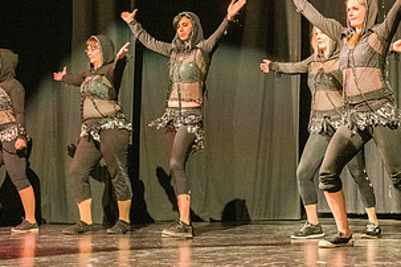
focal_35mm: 99
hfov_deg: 20.5
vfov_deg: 13.8
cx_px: 289
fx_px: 1103
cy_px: 67
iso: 3200
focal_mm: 50
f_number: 3.5
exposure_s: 1/320
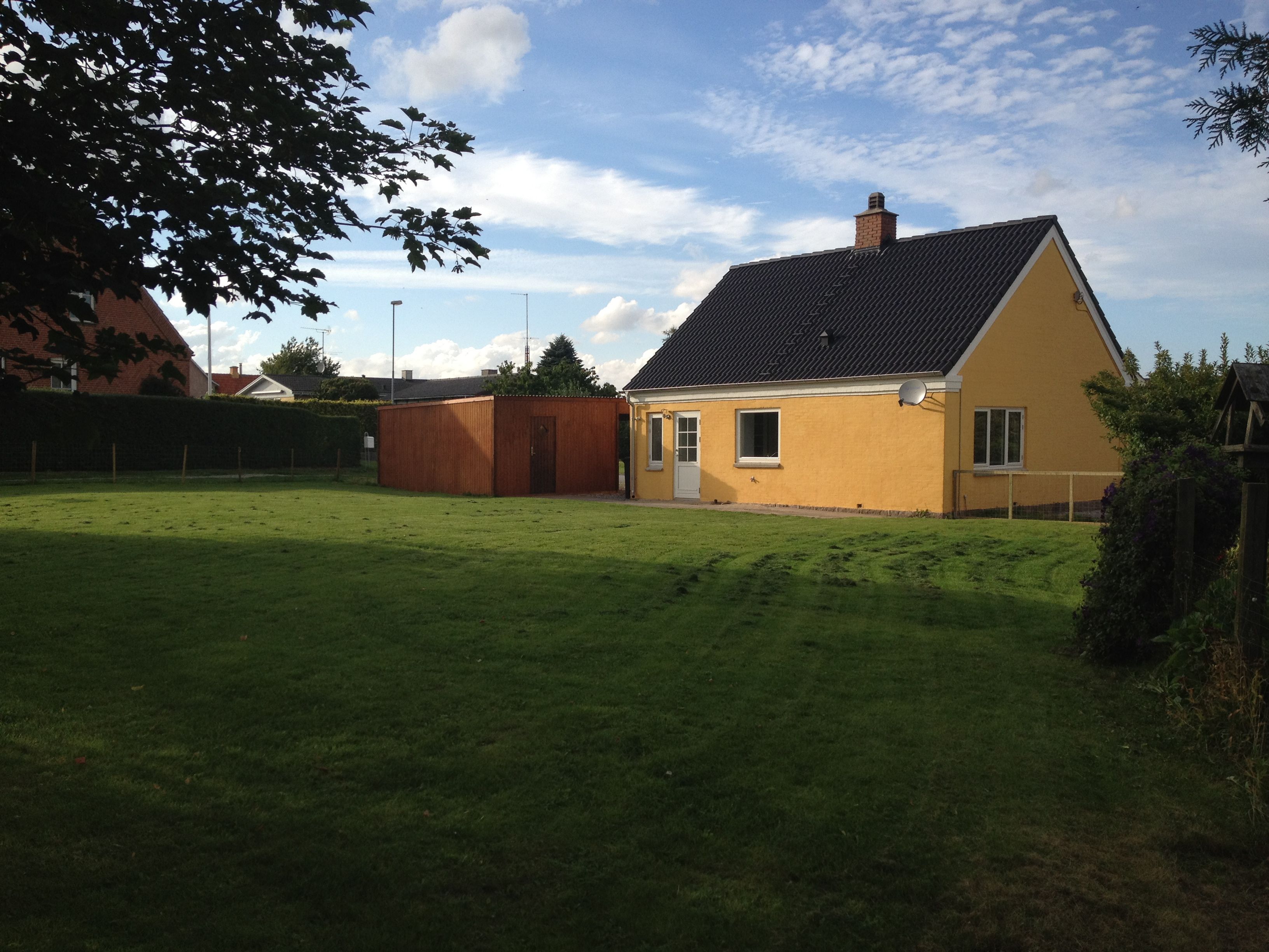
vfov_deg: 40.7
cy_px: 476
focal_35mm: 35
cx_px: 634
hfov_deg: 52.6
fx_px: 1283
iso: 64
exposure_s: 1/1227
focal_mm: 4.28
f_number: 2.4
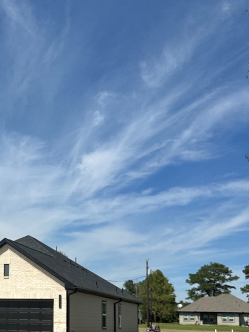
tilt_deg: +6.9
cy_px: 265
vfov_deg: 38.9
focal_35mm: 47
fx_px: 451
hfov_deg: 29.1
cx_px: 8
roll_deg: -2.0
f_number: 1.78
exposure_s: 1/5263
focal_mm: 6.86
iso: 80
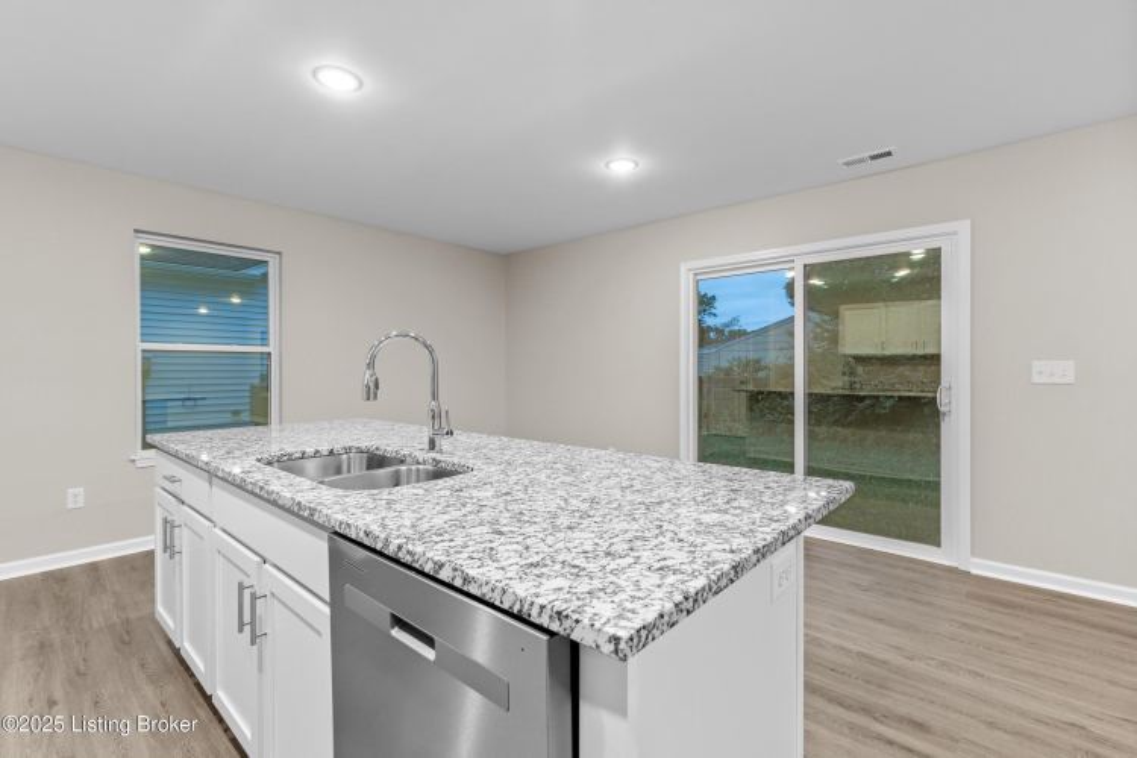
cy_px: 379
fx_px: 505
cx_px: 568
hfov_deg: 96.7
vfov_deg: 73.7
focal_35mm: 16
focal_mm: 16
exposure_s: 1/1.67
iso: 400
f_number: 8
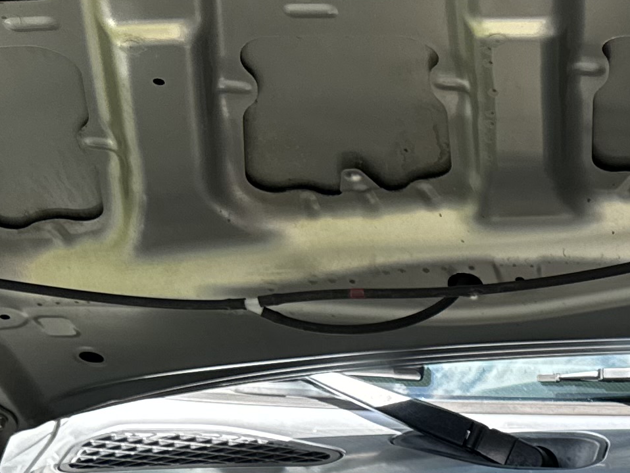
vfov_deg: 13.3
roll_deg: -2.0
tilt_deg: -27.2
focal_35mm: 101
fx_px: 1839
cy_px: 830
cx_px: 879
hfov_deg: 17.8
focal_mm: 6.76
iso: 80
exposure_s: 1/1010
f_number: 1.78
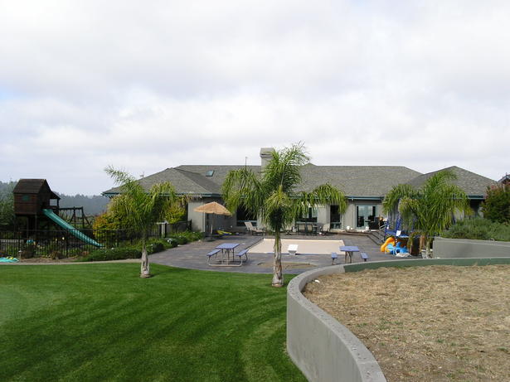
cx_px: 255
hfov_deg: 49.0
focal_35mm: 38
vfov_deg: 37.7
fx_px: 560
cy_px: 191
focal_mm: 7.8
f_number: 5.6
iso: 100
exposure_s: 1/350
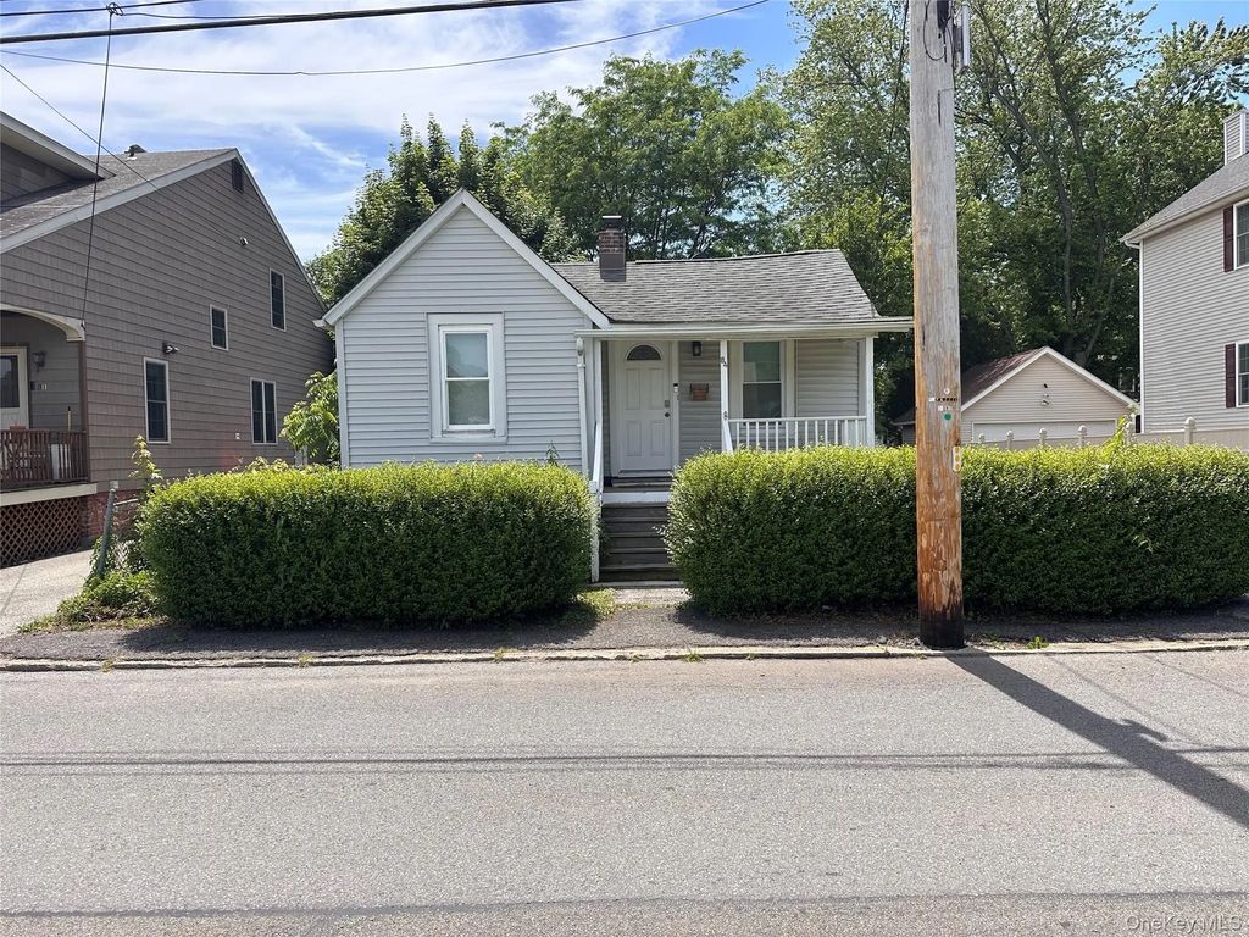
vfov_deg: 56.8
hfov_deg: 71.6
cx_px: 624
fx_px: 866
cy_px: 468
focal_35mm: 24
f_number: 1.78
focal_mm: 6.86
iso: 80
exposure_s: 1/3861
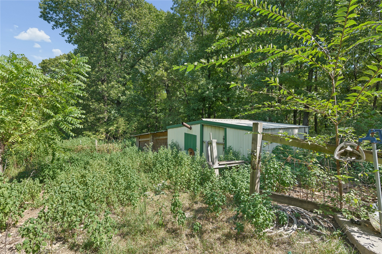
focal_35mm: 16
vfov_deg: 73.7
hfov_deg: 96.7
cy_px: 127
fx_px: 170
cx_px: 191
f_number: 8
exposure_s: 1/400
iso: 640
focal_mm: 16
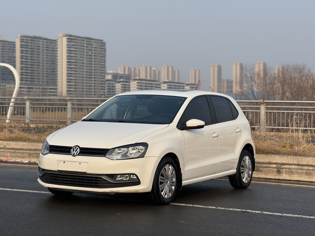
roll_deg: +0.8
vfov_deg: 19.1
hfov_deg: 25.3
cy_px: 118
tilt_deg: +0.0
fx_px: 701
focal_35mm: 77
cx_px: 158
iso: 25
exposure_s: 1/747
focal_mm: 9
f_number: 2.8
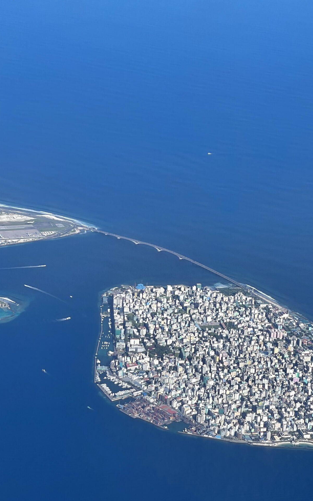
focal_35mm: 91
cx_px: 234
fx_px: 1242
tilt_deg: -18.1
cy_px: 254
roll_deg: -3.3
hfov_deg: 14.3
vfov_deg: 22.8
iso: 20
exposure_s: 1/1074
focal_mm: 7.5
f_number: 2.2
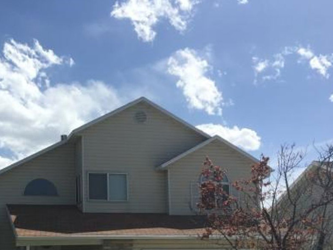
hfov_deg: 37.9
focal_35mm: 49
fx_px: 472
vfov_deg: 28.9
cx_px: 82
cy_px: 208
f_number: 2.2
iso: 25
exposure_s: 1/3205
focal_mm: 4.15
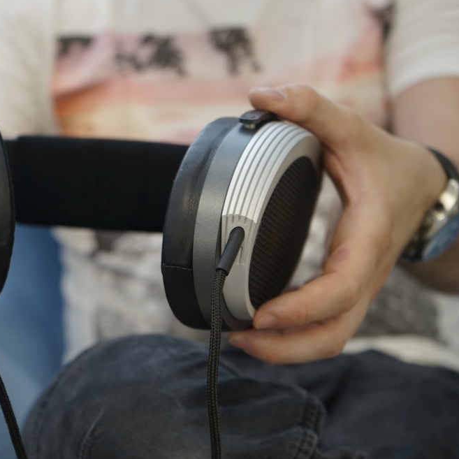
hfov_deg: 22.8
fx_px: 1125
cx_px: 118
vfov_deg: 23.1
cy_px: 230
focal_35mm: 75
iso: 1000
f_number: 5
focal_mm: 58
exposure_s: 1/160
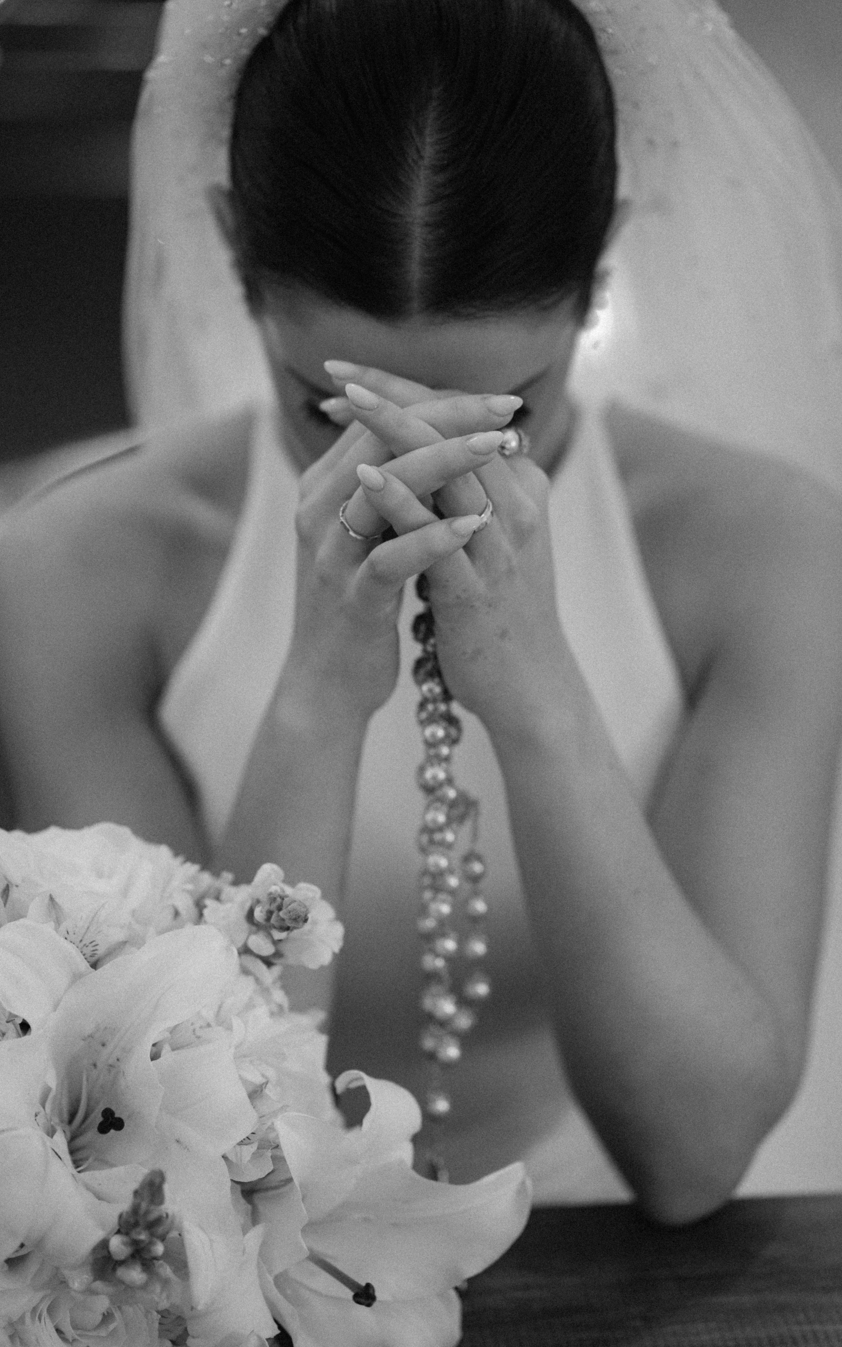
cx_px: 405
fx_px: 3194
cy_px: 672
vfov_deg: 23.8
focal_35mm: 87
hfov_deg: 15.0
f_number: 2.2
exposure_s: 1/250
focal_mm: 85
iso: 1250
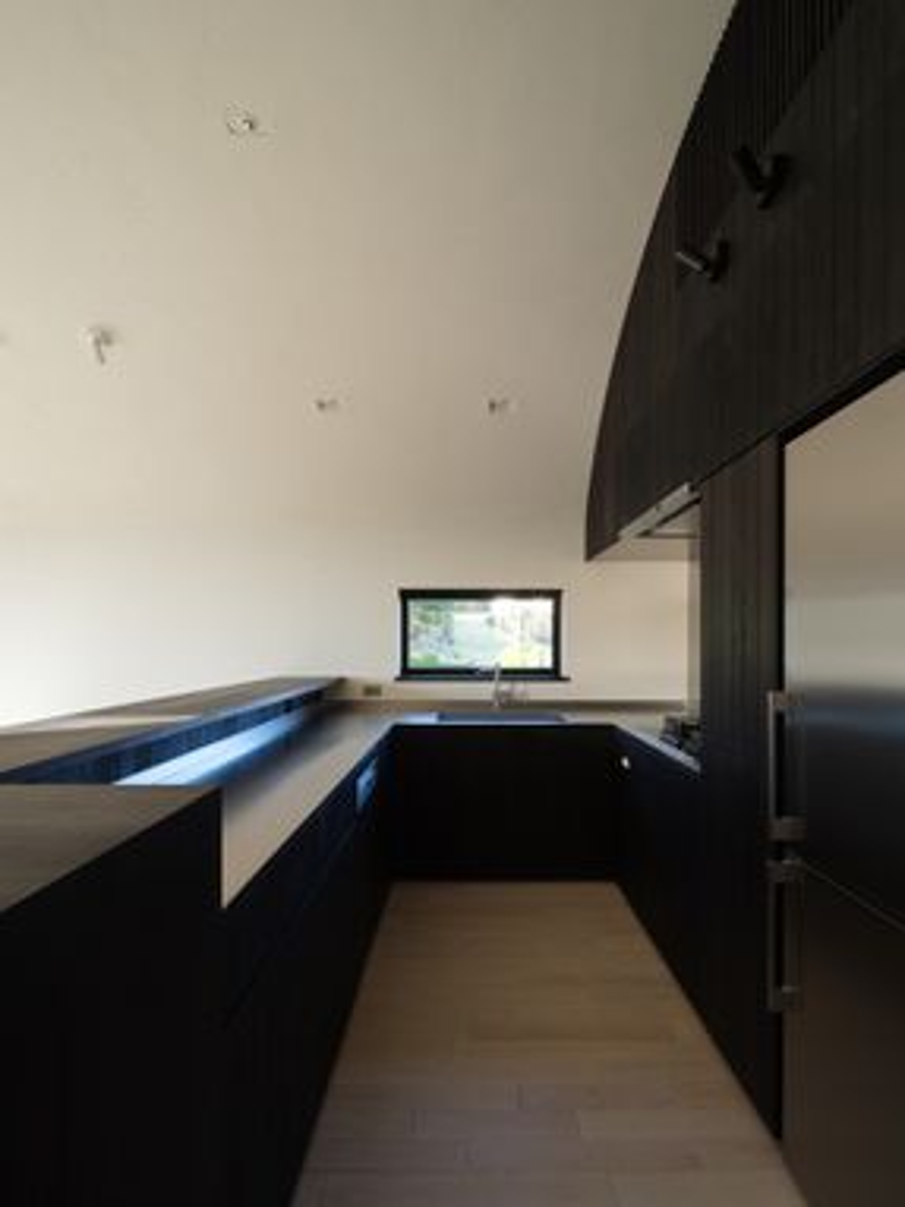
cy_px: 604
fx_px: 453
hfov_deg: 89.9
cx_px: 452
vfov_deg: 106.2
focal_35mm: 13
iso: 200
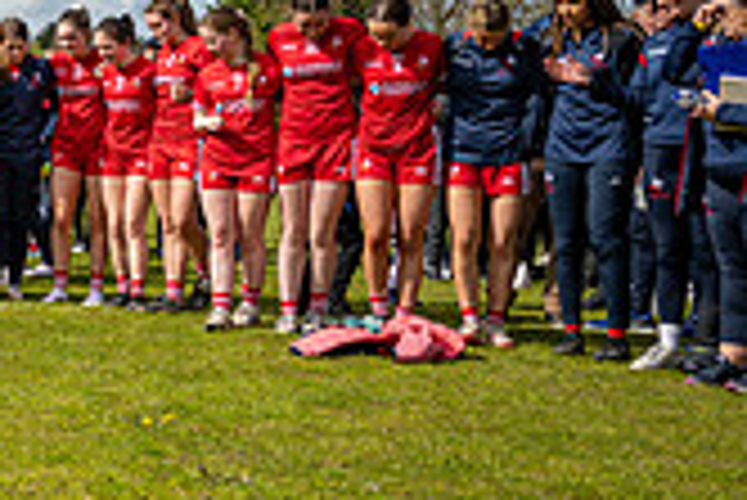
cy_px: 209
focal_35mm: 84
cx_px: -446
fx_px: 1744
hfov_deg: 20.0
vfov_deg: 16.3
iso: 100
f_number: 2.8
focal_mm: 24
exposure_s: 1/1600
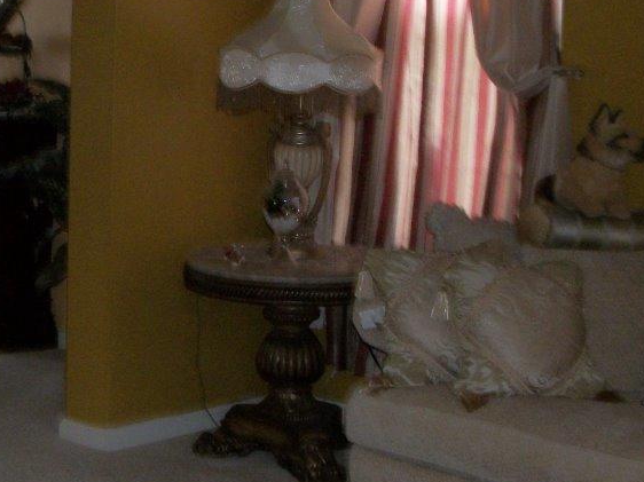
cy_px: 73
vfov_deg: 17.8
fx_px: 1525
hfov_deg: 23.0
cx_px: 25
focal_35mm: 82
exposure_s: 1/30
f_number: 2.9
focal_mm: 5.7
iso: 160
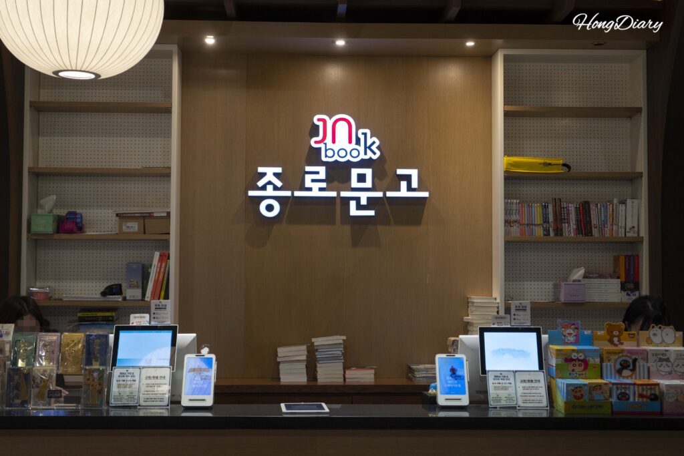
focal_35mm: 60
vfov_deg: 22.6
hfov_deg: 33.4
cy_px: 228
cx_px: 342
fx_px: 1140
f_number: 5.6
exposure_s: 1/160
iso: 2000
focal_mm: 60
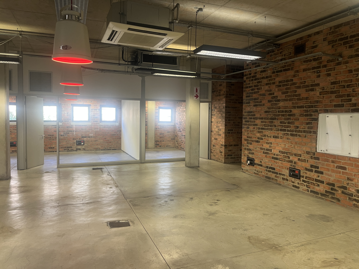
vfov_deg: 53.1
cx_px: 180
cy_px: 134
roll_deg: -0.8
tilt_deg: -4.6
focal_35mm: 26
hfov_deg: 67.3
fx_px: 270
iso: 80
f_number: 1.6
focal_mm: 5.1
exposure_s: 1/50
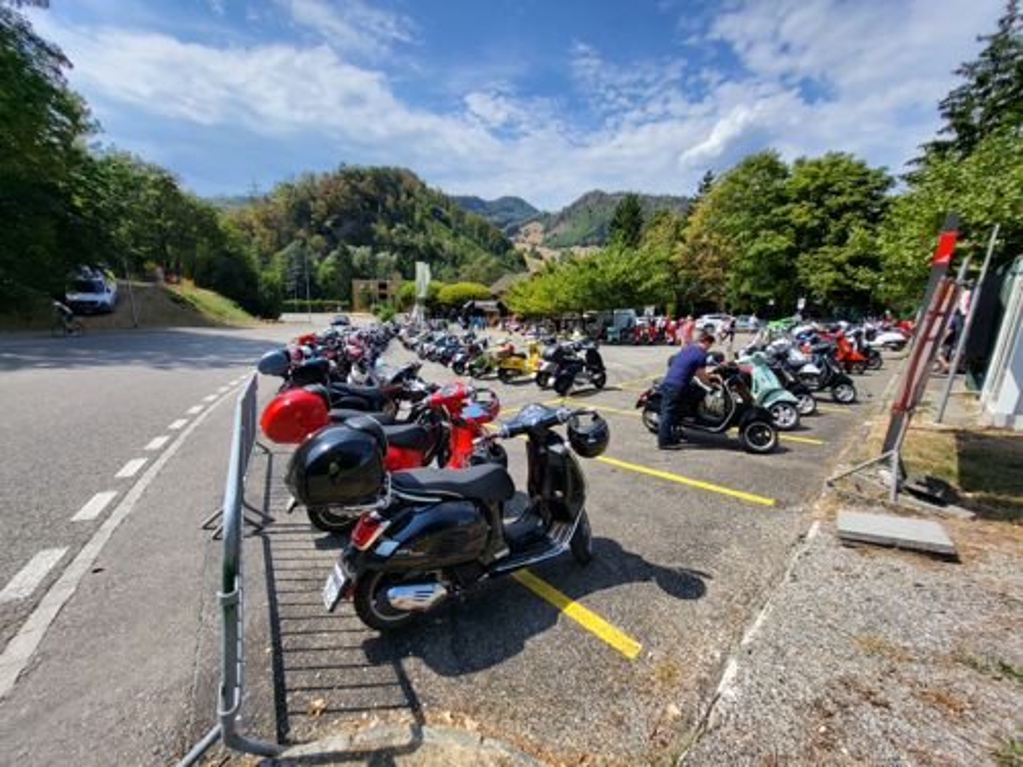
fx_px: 384
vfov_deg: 89.9
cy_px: 384
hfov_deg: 106.2
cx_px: 512
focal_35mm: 13
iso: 32
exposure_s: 1/1016
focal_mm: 1.74
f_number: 2.2
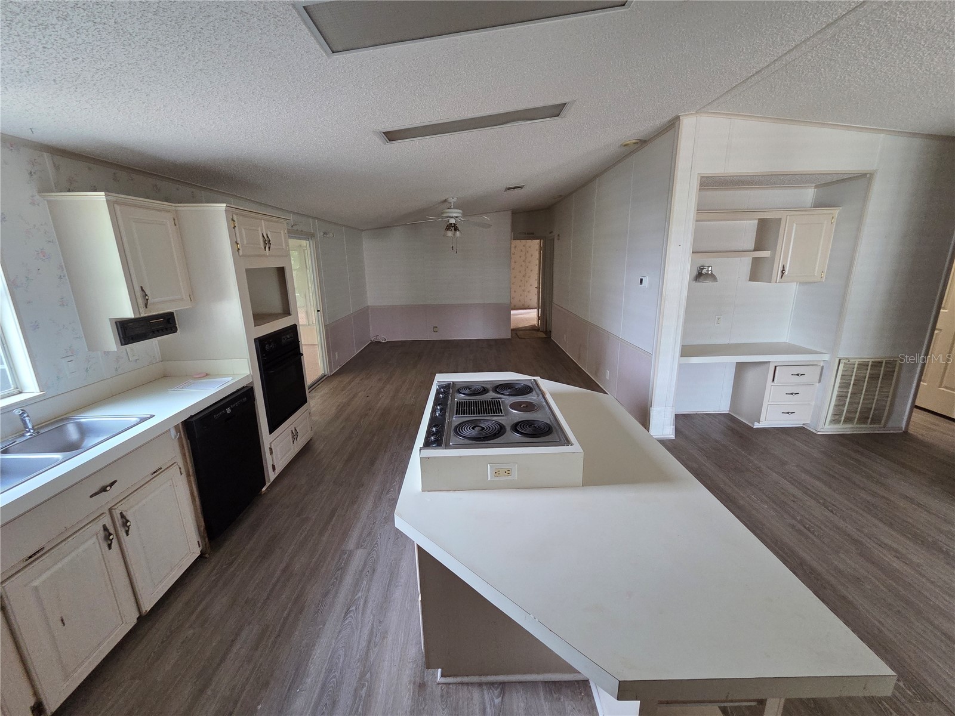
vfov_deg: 89.9
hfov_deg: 106.2
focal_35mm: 13
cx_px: 478
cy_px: 358
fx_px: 359
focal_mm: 2.2
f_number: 2.2
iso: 320
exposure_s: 1/60
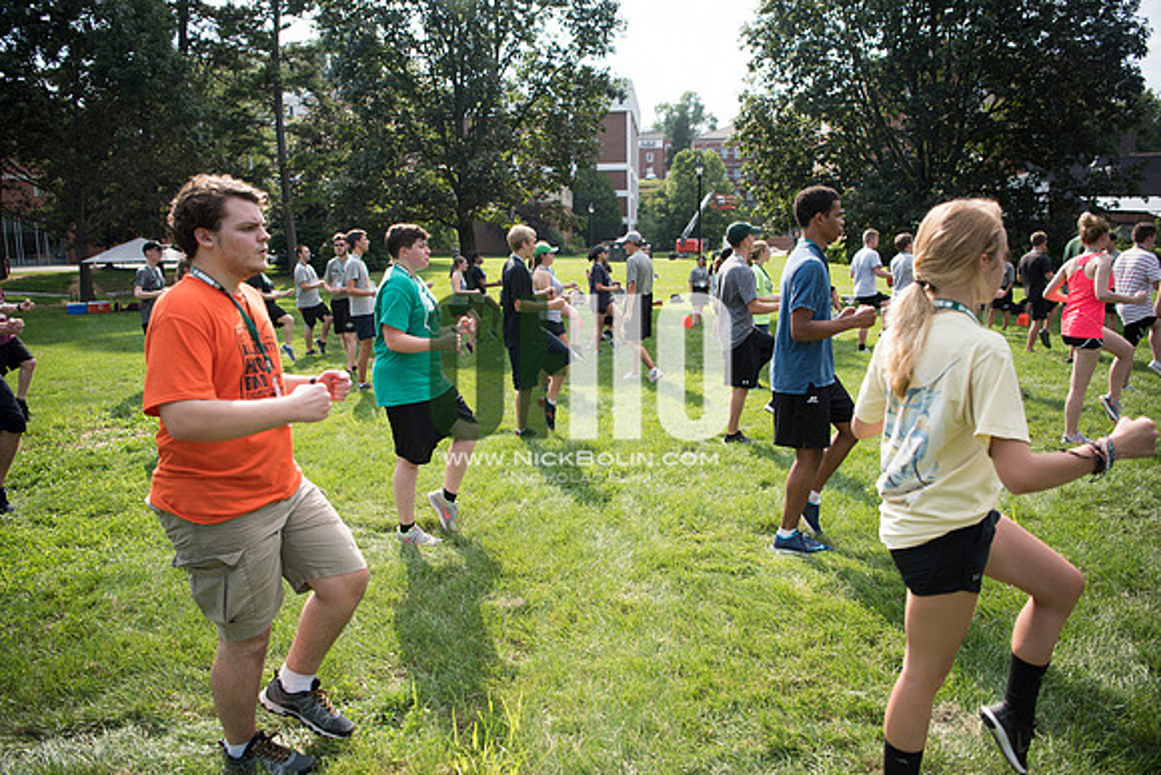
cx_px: 580
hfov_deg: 73.7
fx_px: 774
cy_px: 388
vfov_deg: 53.2
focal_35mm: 24
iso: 200
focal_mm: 24
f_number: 2.8
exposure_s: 1/2000
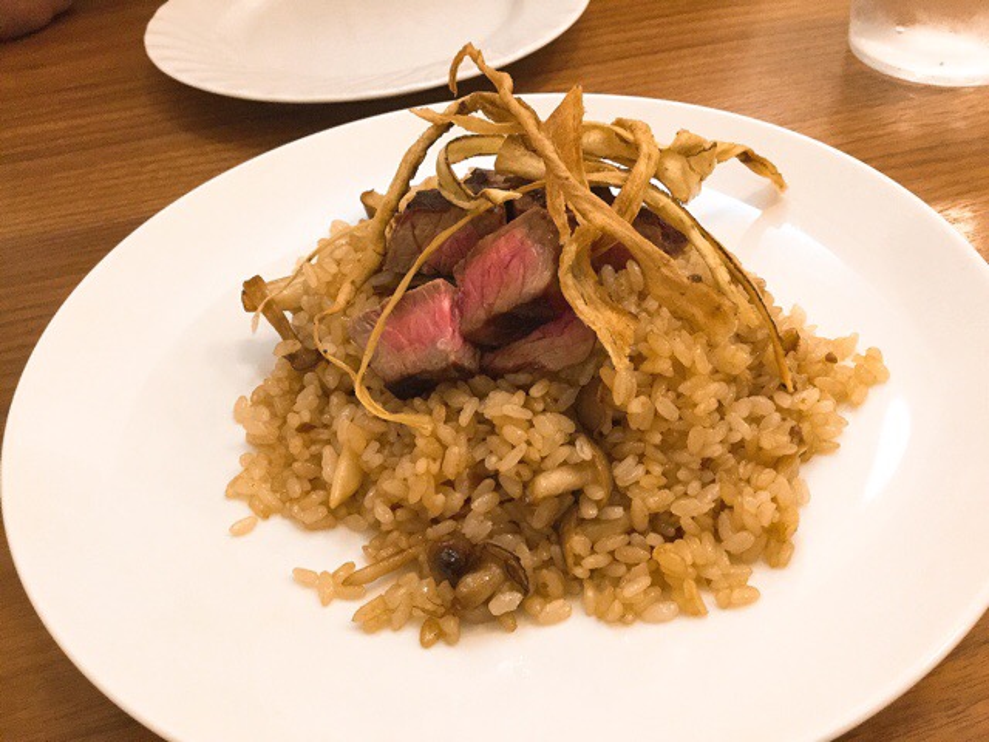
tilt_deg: -43.5
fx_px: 886
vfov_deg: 45.4
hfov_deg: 58.4
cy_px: 371
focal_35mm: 31
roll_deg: +3.3
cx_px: 494
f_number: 2.4
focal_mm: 3.3
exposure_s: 1/24
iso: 200
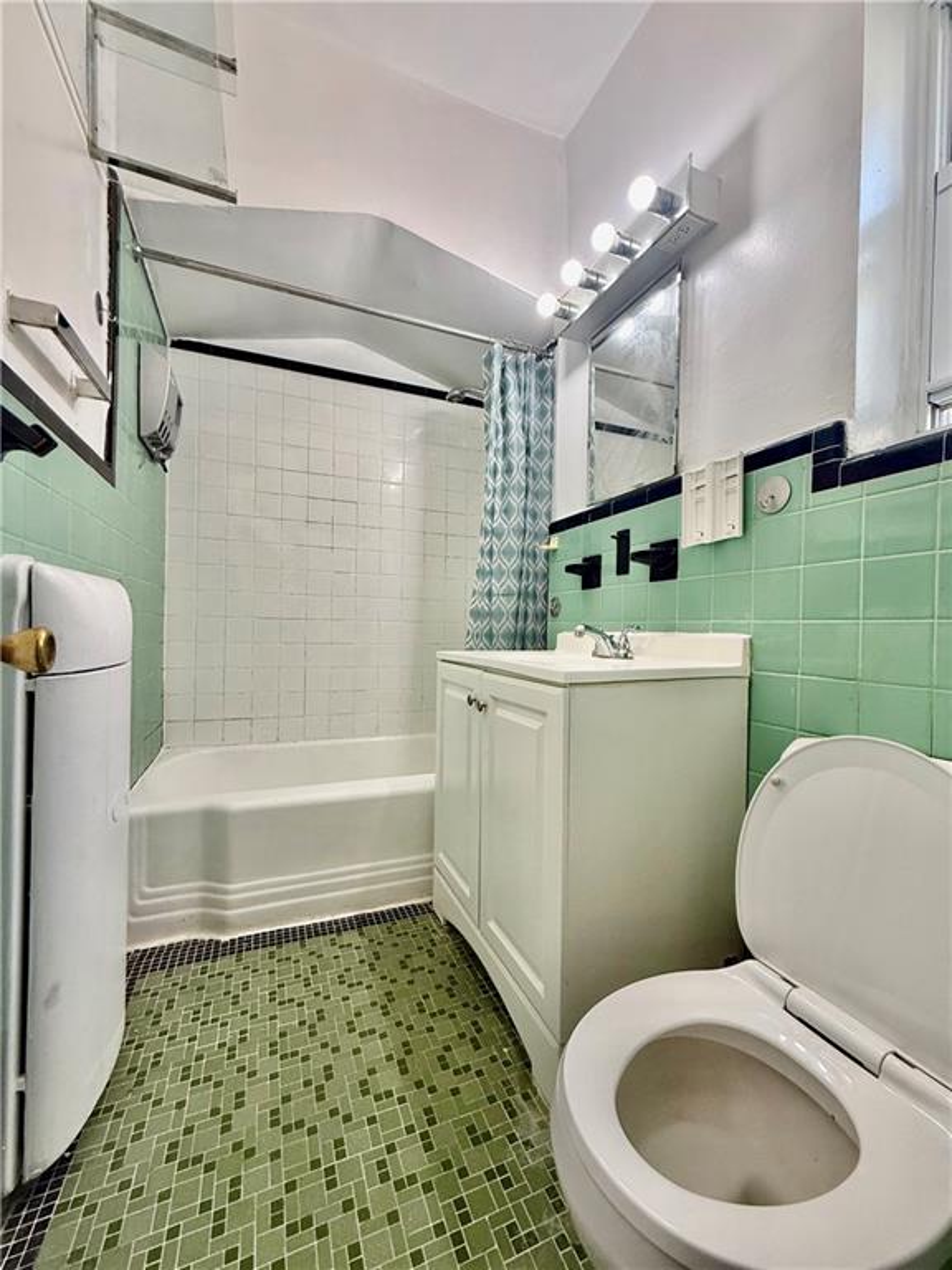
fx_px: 513
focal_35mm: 14
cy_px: 635
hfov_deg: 85.7
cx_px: 476
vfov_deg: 102.1
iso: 200
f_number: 2.2
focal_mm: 2.22
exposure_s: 1/120
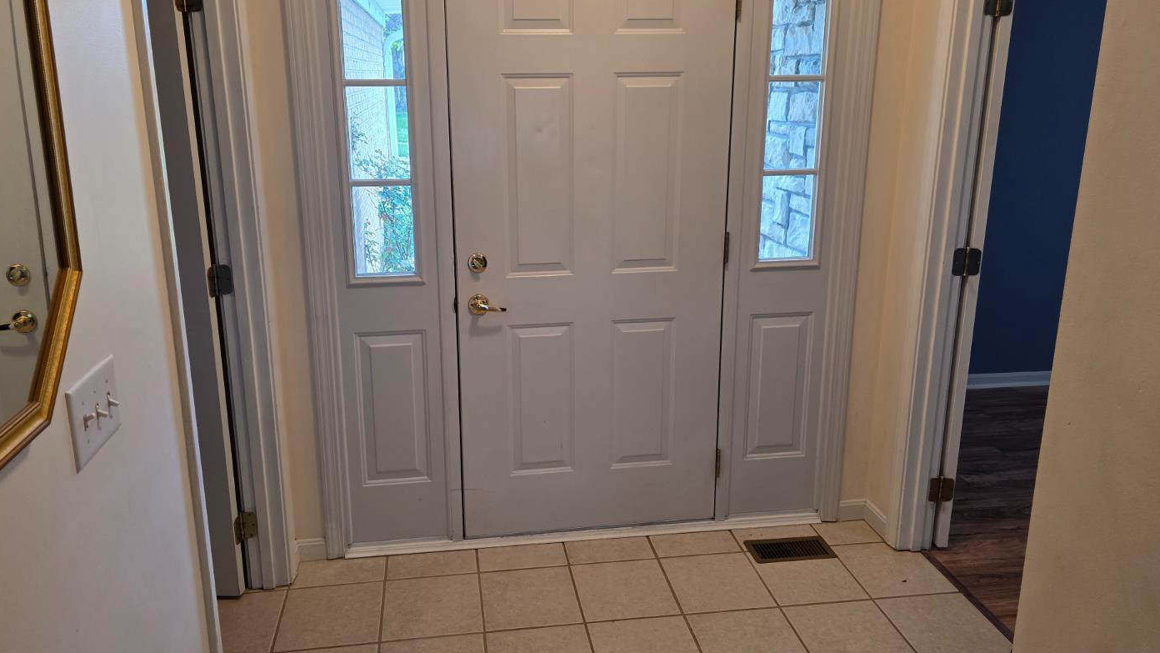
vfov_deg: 42.8
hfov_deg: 69.8
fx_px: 830
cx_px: 554
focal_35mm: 27
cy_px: 276
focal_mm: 6.3
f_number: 1.7
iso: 160
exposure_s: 1/120
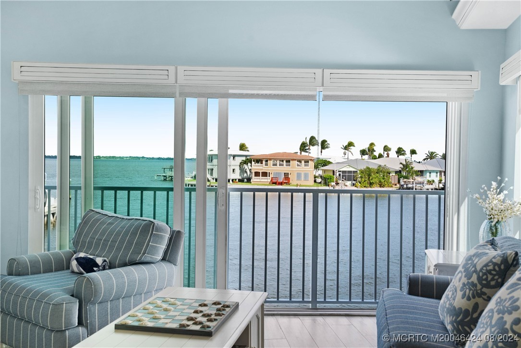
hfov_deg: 55.8
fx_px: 492
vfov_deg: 38.9
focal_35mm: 34
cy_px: 174
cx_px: 260
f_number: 8
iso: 2000
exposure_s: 1/2500
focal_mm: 34
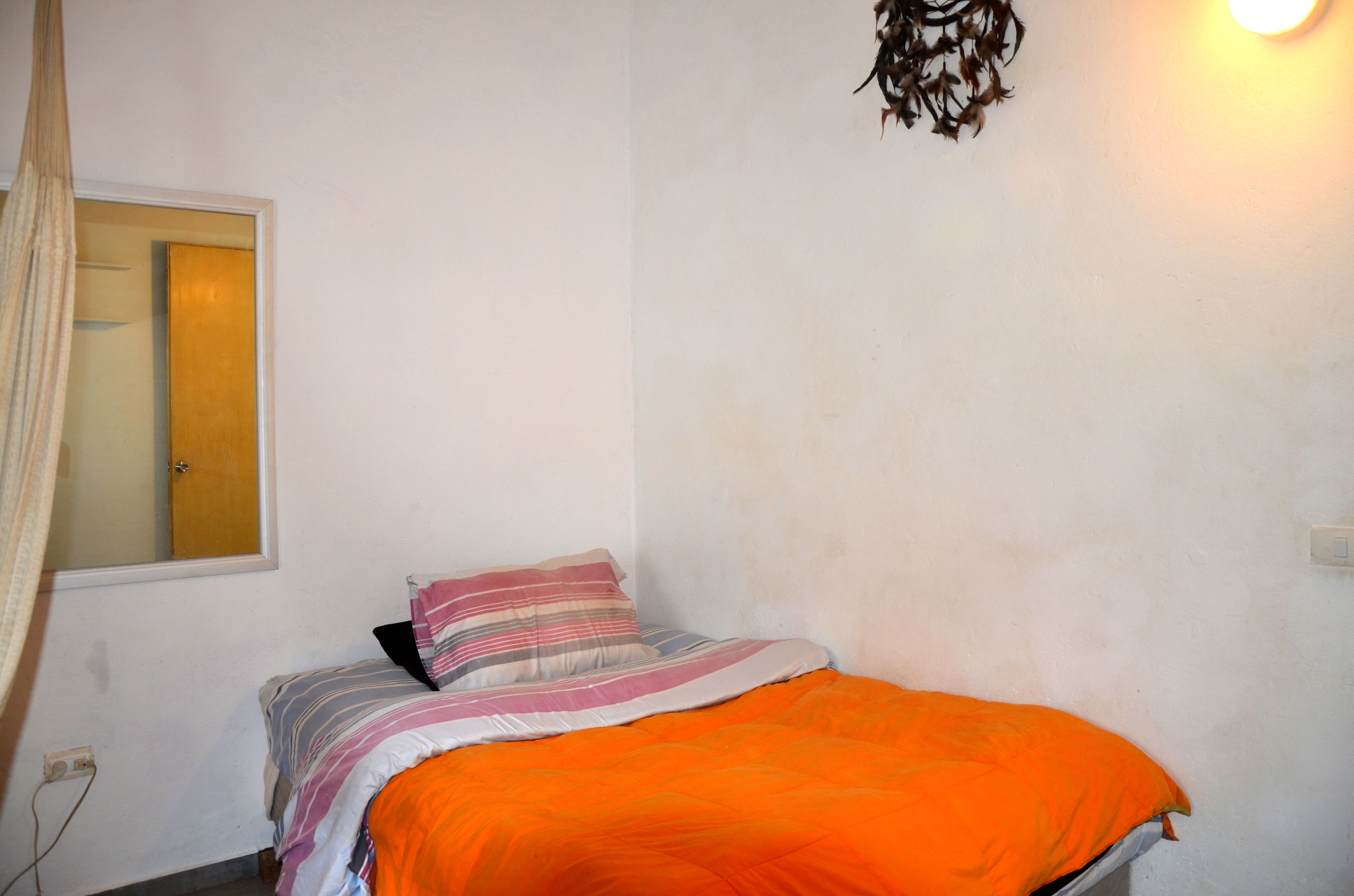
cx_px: 677
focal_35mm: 27
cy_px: 448
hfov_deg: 67.5
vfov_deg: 47.7
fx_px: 1013
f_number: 3.5
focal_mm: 18
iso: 200
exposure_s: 1/60
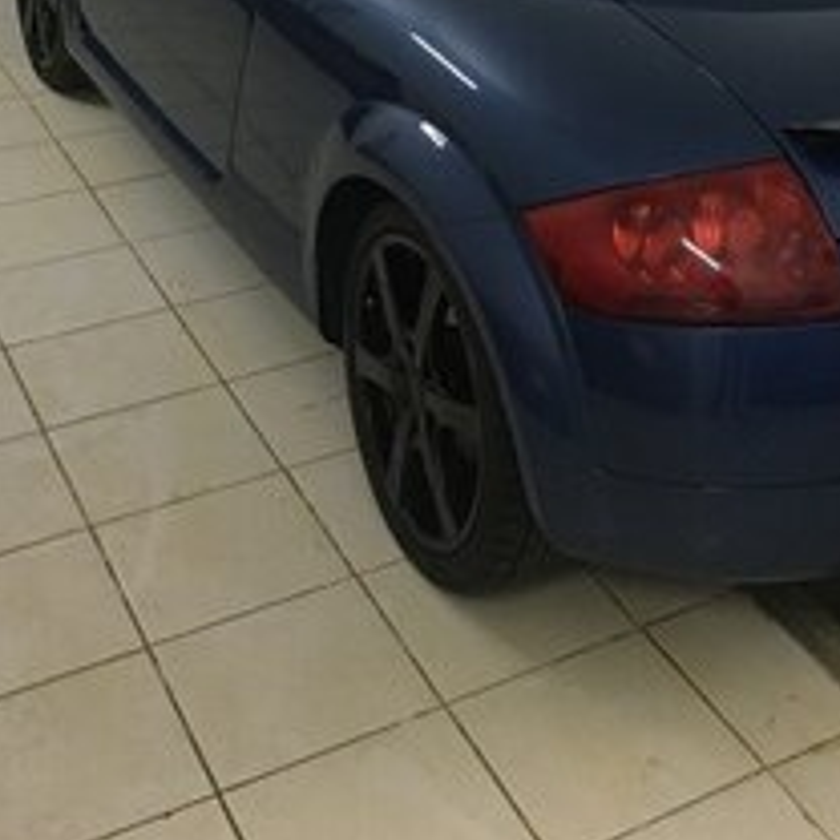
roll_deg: -2.6
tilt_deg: -13.9
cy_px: -117
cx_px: 654
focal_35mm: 61
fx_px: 1675
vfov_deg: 25.7
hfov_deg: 27.7
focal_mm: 4.15
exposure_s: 1/33
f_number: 2.2
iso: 160
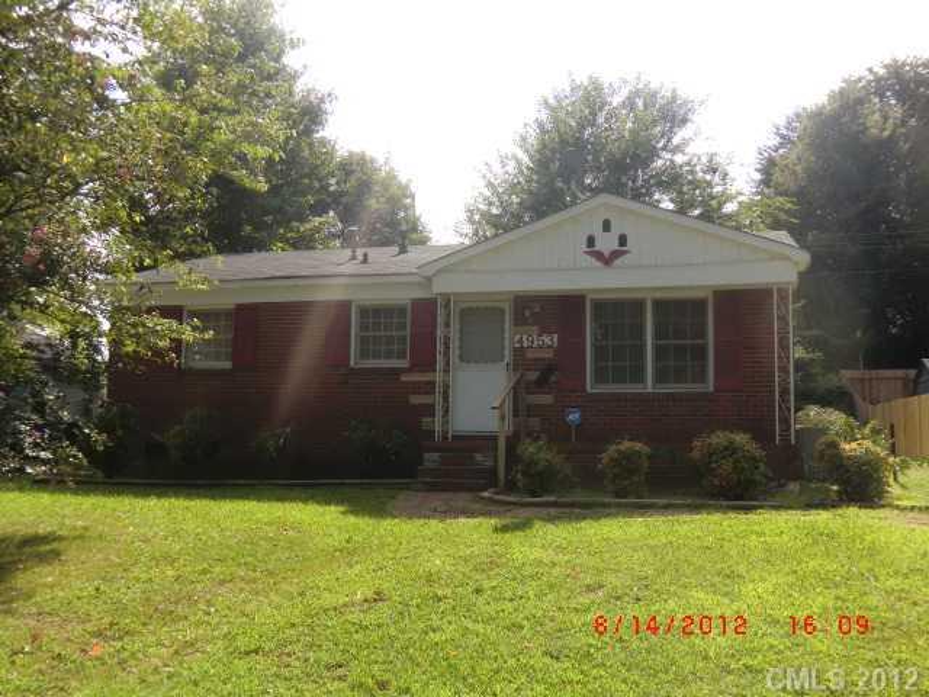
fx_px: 912
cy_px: 348
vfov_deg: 41.8
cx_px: 464
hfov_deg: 54.0
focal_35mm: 34
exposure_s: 1/400
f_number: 3.6
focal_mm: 6.1
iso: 64
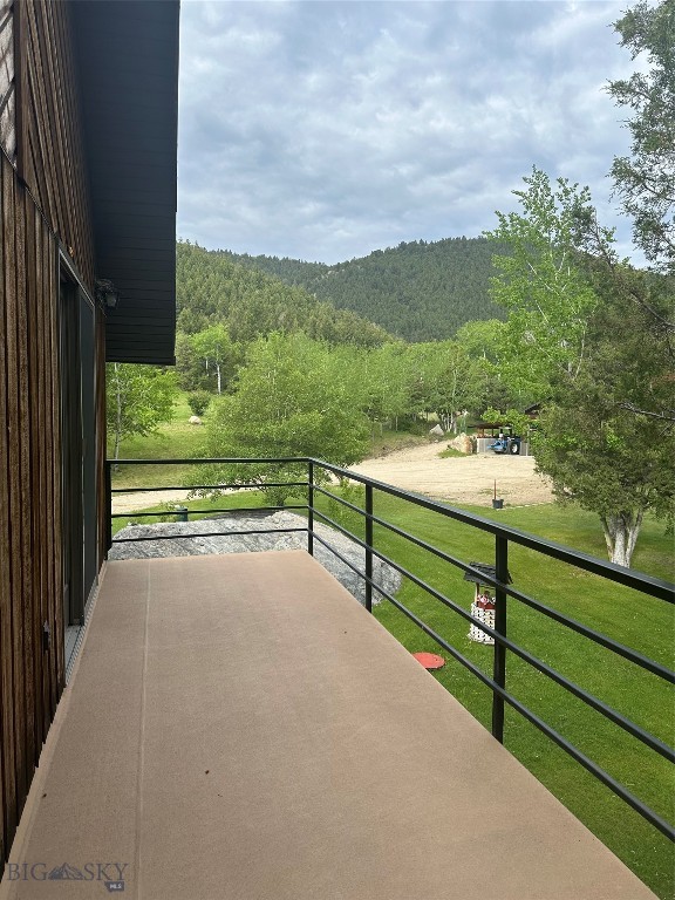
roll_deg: -2.2
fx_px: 624
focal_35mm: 24
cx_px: 338
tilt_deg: -3.2
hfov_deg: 56.8
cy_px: 450
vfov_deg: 71.6
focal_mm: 6.86
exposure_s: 1/1433
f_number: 1.78
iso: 80
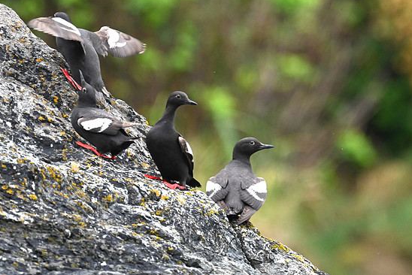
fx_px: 9698
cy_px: 130
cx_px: 206
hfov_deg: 2.4
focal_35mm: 847
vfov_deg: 1.6
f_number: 6.3
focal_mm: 800
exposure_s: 1/800
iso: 1600
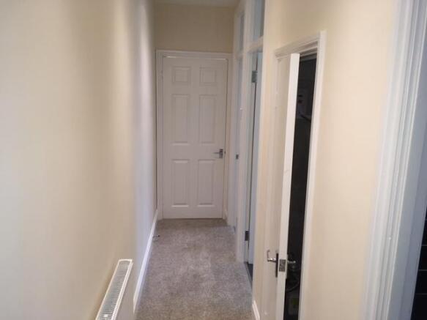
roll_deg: -1.3
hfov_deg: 61.7
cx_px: 214
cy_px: 160
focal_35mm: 29
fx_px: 358
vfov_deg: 48.2
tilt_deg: -13.6
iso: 25
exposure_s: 1/33
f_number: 2.2
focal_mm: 4.15
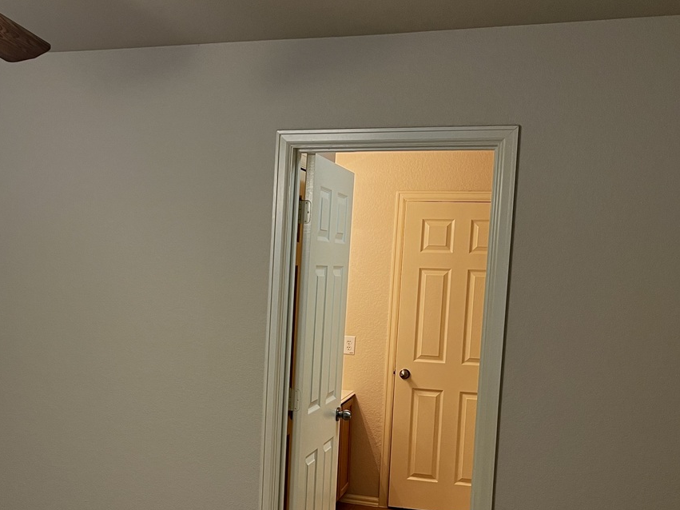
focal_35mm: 44
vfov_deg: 32.6
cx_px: 208
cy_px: 336
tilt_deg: -5.5
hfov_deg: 42.2
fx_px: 864
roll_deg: -1.7
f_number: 1.5
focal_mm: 5.7
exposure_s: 1/60
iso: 100
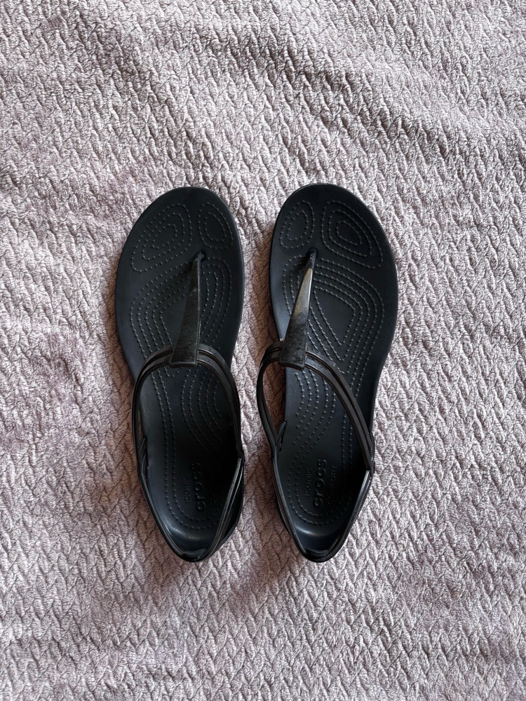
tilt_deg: -87.8
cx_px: 263
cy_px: 350
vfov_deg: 67.3
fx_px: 527
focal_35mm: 26
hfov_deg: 53.1
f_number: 1.6
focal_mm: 5.96
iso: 64
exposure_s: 1/121
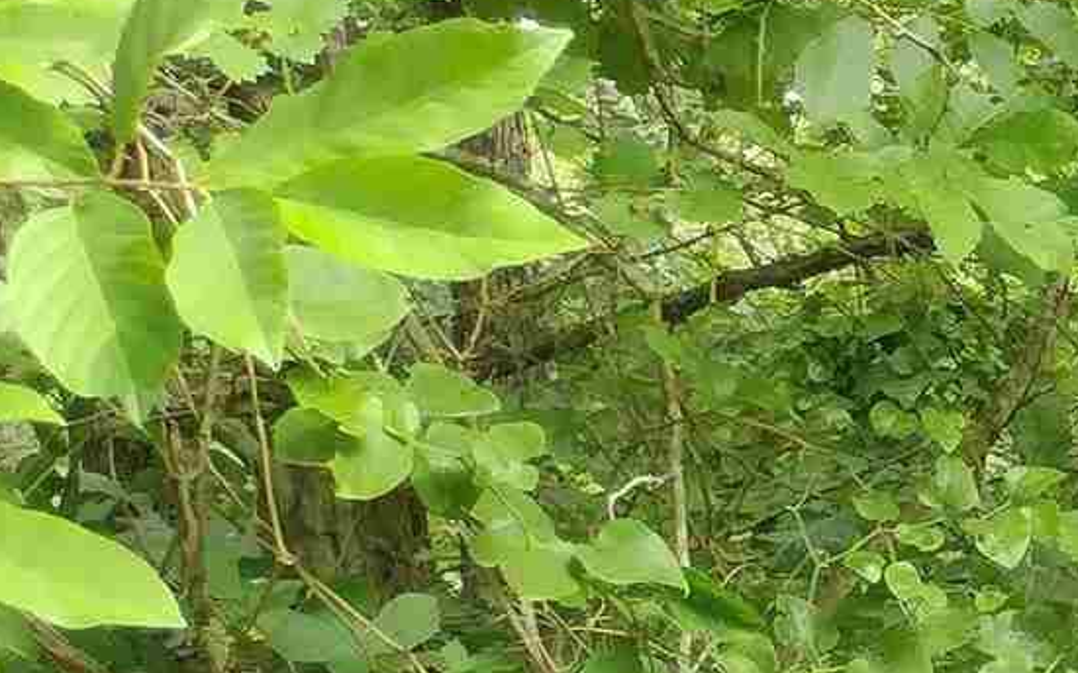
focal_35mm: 160
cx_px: 2938
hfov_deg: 10.4
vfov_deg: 8.0
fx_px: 4698
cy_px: 1007
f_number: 1.7
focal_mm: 4.71
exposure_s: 1/164
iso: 100
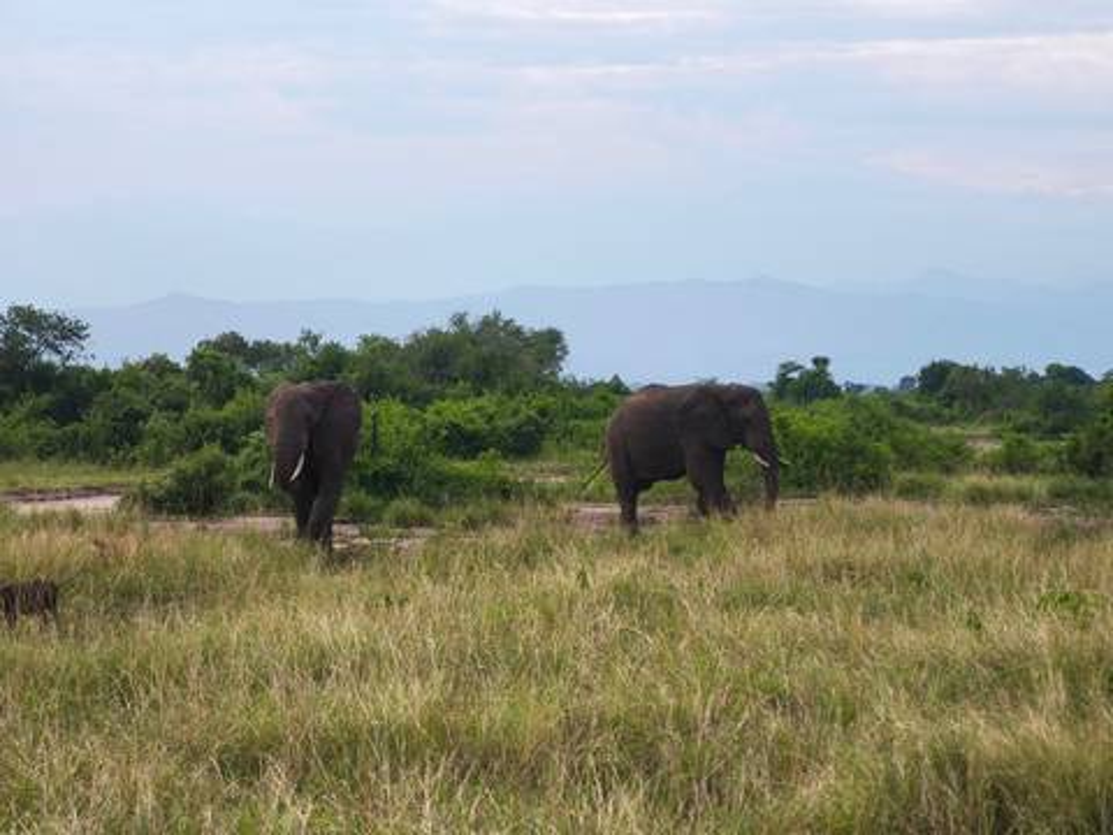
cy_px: 418
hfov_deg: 26.0
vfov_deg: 19.6
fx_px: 2411
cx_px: 556
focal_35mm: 75
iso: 50
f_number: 1.9
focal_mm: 7.1
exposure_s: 1/177
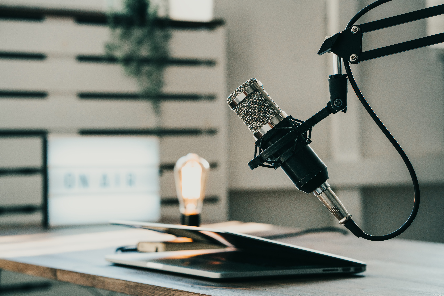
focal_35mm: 85
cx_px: 222
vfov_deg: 16.1
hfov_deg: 23.9
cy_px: 148
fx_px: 1048
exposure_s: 1/200
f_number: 5.6
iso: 800
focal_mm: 85
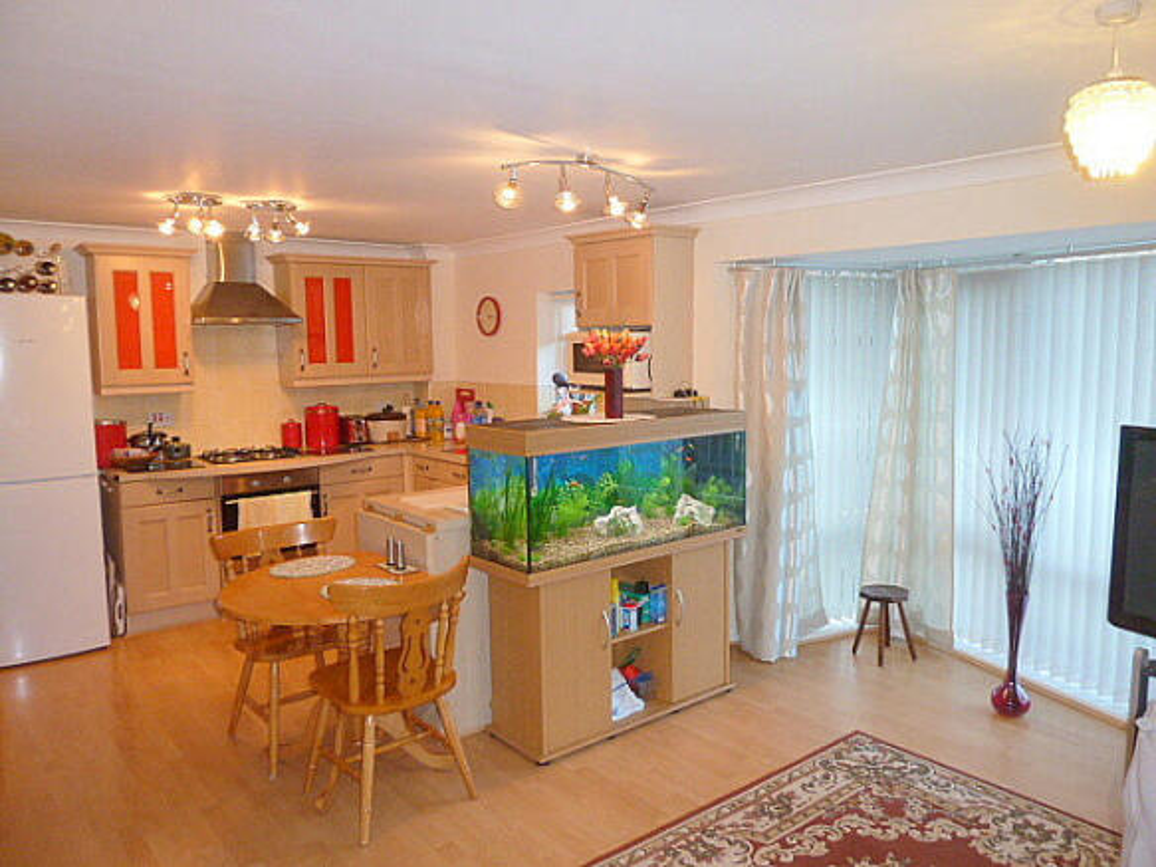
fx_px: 835
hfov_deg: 69.4
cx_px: 578
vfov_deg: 54.9
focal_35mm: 25
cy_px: 434
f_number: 3.3
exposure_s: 1/30
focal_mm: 4.1
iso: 200
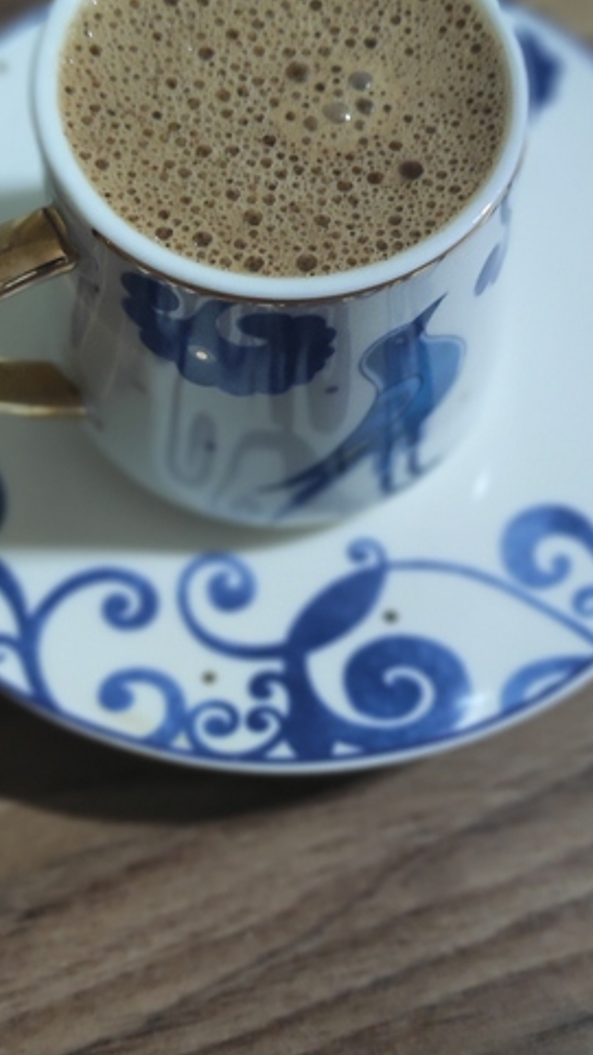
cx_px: 300
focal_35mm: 52
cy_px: 463
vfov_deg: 39.8
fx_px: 1454
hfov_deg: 23.0
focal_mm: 5.43
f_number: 1.89
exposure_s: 1/33
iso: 2391
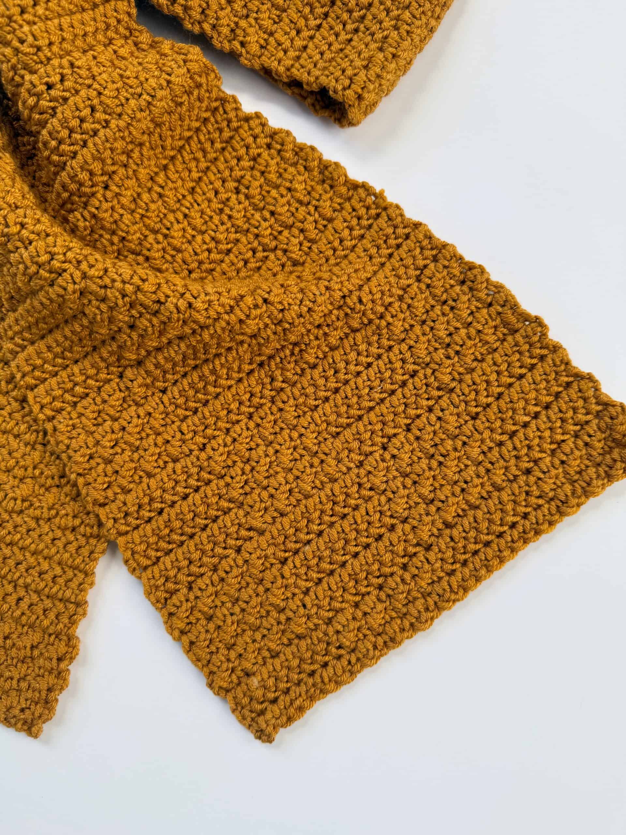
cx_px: 313
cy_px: 418
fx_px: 579
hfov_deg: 56.8
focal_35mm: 24
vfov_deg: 71.6
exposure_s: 1/222
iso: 64
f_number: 1.78
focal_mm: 6.76
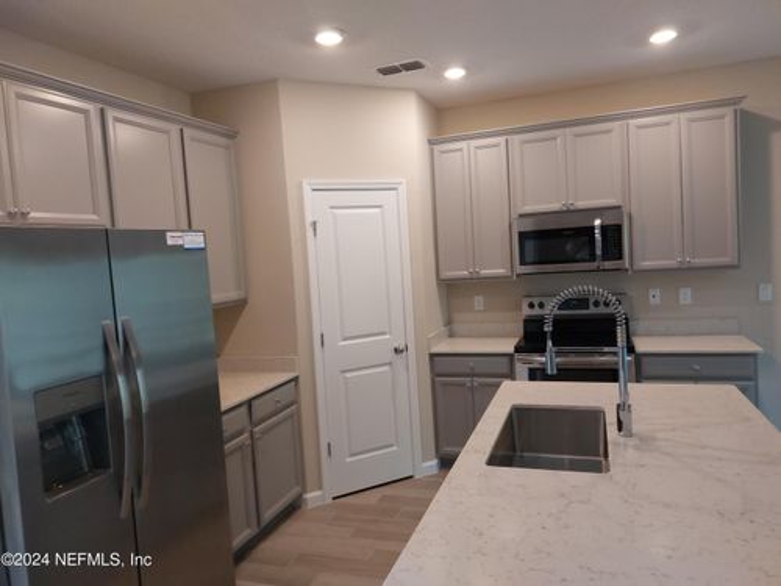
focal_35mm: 24
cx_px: 390
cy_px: 293
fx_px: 541
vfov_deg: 56.8
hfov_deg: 71.6
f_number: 1.8
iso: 250
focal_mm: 5.23
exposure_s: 1/120
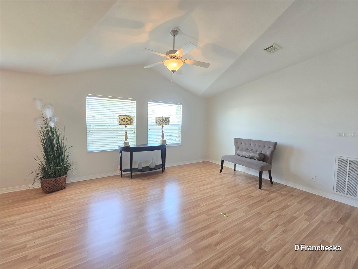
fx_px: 134
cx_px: 179
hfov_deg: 106.2
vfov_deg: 89.9
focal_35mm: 13
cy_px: 134
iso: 125
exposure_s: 1/60
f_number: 2.2
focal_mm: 2.2
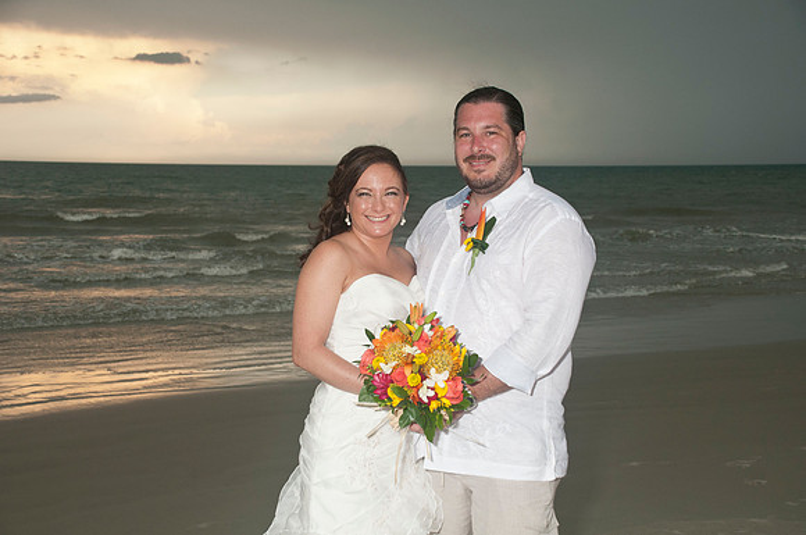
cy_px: 268
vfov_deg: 25.7
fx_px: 1174
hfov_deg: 37.9
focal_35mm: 52
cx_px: 403
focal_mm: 35
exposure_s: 1/200
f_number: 5.6
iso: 400
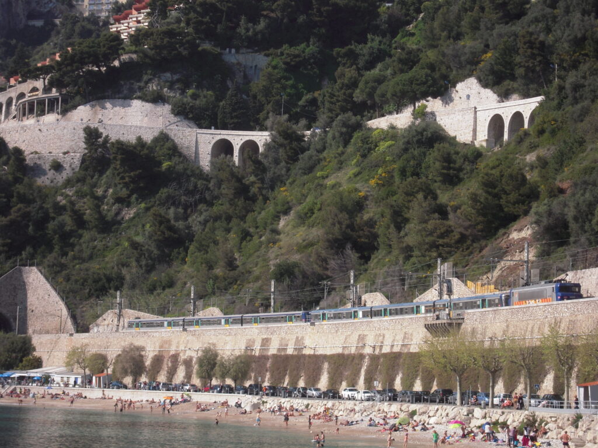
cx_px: 299
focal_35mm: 112
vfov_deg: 13.2
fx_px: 1935
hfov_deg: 17.6
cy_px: 224
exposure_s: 1/400
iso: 100
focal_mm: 20
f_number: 5.8
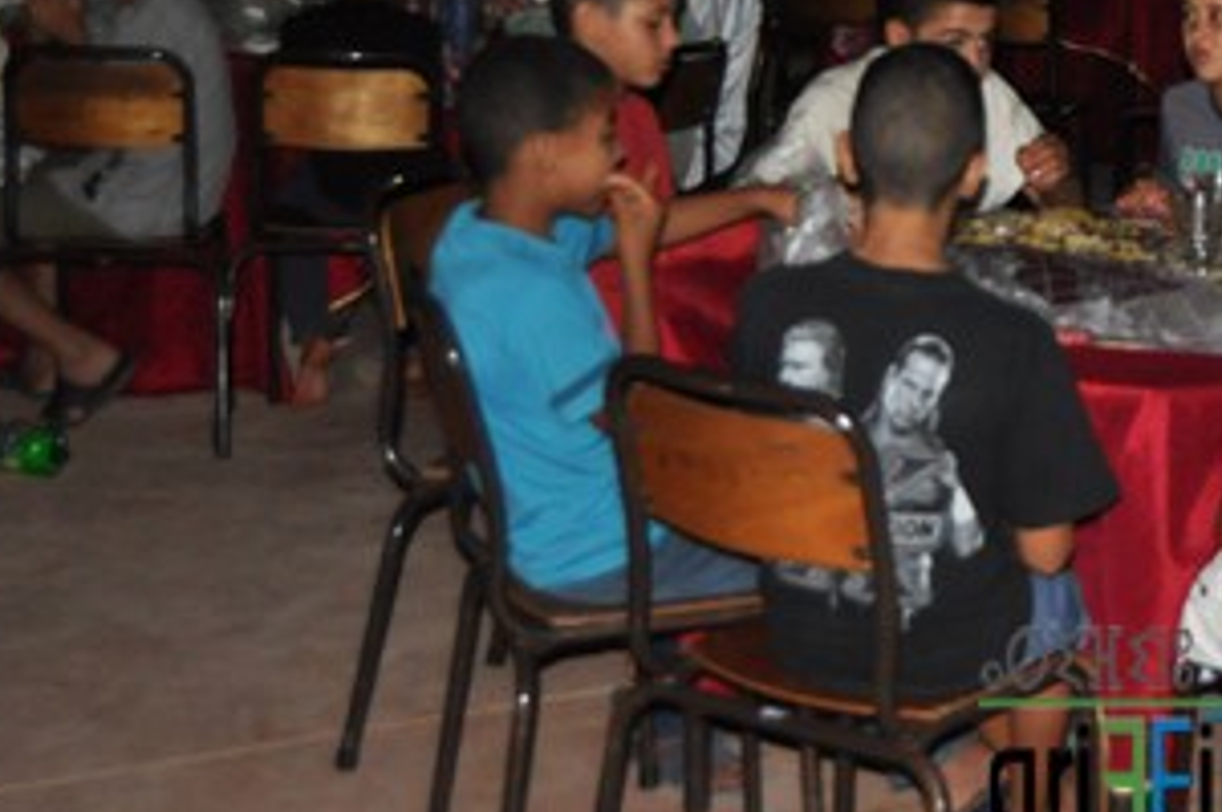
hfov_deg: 23.4
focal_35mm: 83
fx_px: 2814
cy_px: 83
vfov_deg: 16.2
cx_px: 1238
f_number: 4
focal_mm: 26
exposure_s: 1/60
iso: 800
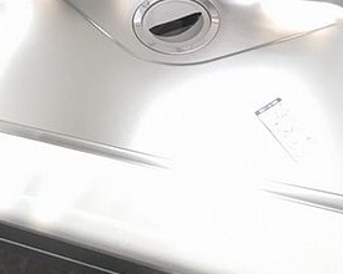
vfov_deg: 40.4
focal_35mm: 32
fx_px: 325
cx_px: 178
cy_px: 2
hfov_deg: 55.6
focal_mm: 1.6
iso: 461
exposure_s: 1/50
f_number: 2.4
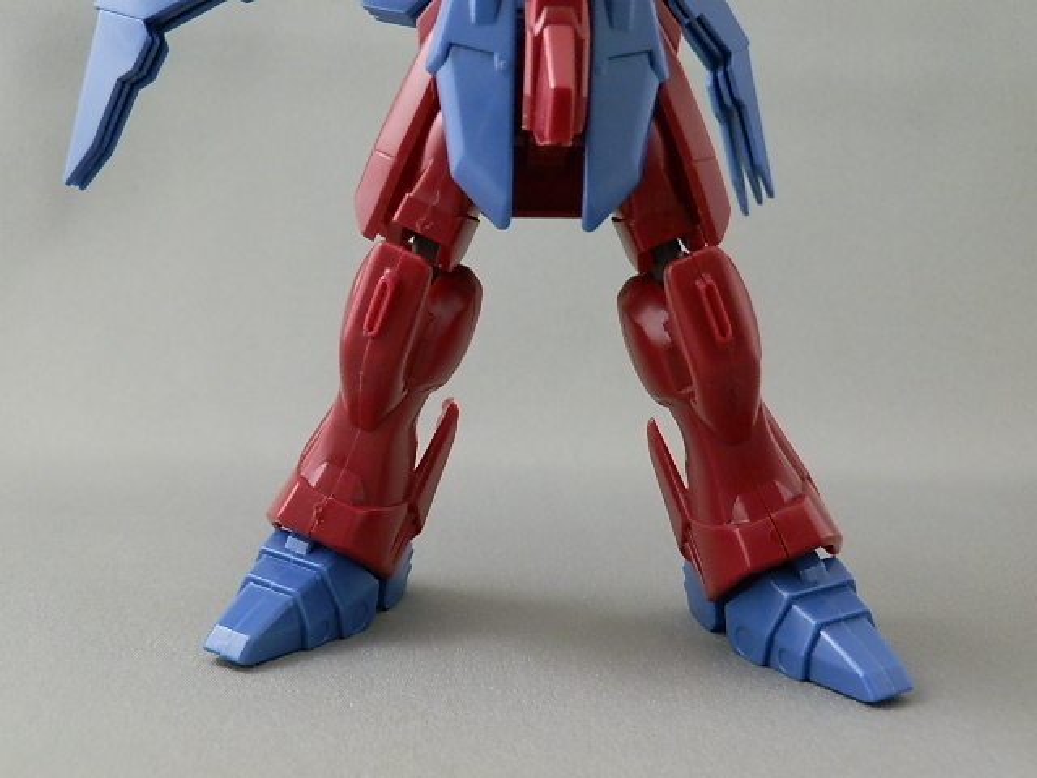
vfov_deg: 41.8
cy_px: 389
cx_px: 518
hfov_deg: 54.0
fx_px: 1019
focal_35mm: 34
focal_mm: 6.17
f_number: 3.5
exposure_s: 1/8
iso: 250
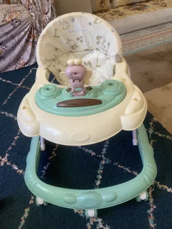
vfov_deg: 67.3
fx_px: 172
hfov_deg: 53.1
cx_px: 86
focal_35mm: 26
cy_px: 114
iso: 250
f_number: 1.8
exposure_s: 1/60
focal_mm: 4.25
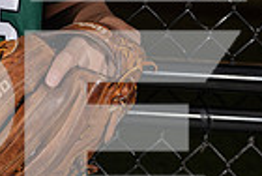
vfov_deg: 8.4
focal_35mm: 161
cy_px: -96
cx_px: -230
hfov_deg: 11.7
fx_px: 1174
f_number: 5.6
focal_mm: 39
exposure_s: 1/125
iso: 125
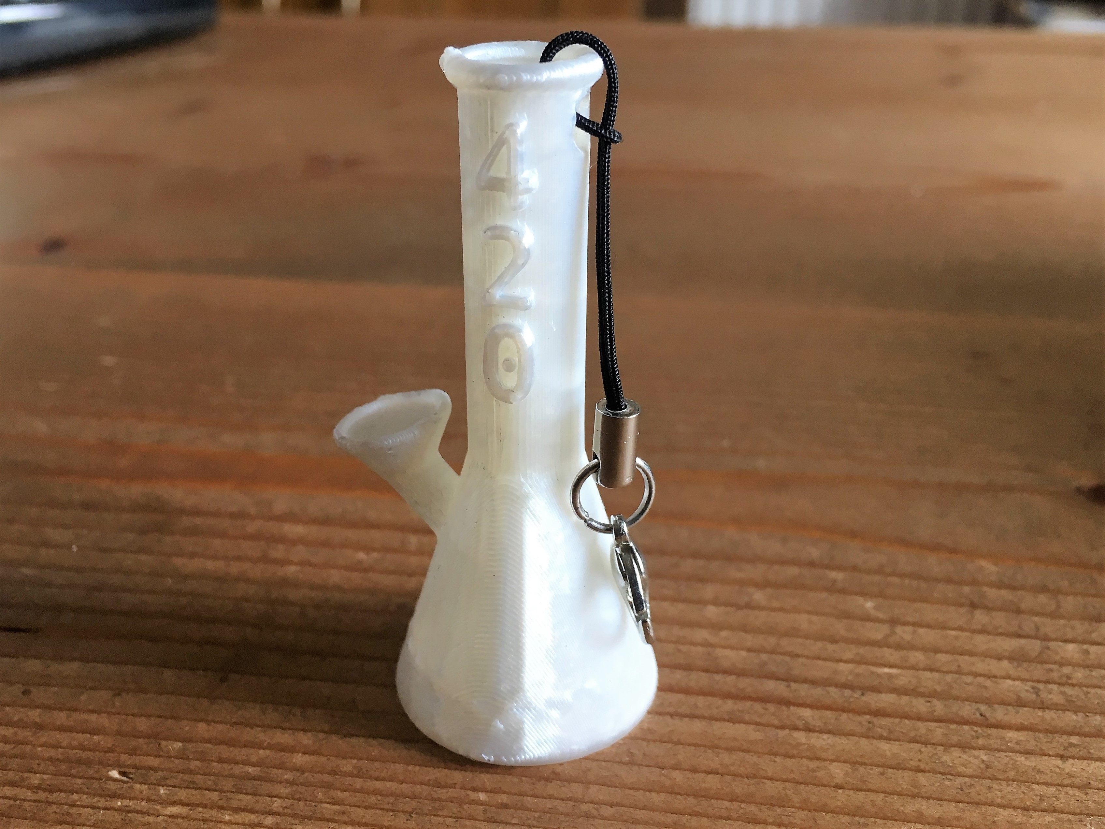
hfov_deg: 61.7
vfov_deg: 48.2
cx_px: 552
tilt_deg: -26.7
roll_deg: +1.4
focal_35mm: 29
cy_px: 414
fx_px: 926
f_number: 2.2
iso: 80
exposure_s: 1/33
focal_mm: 4.15
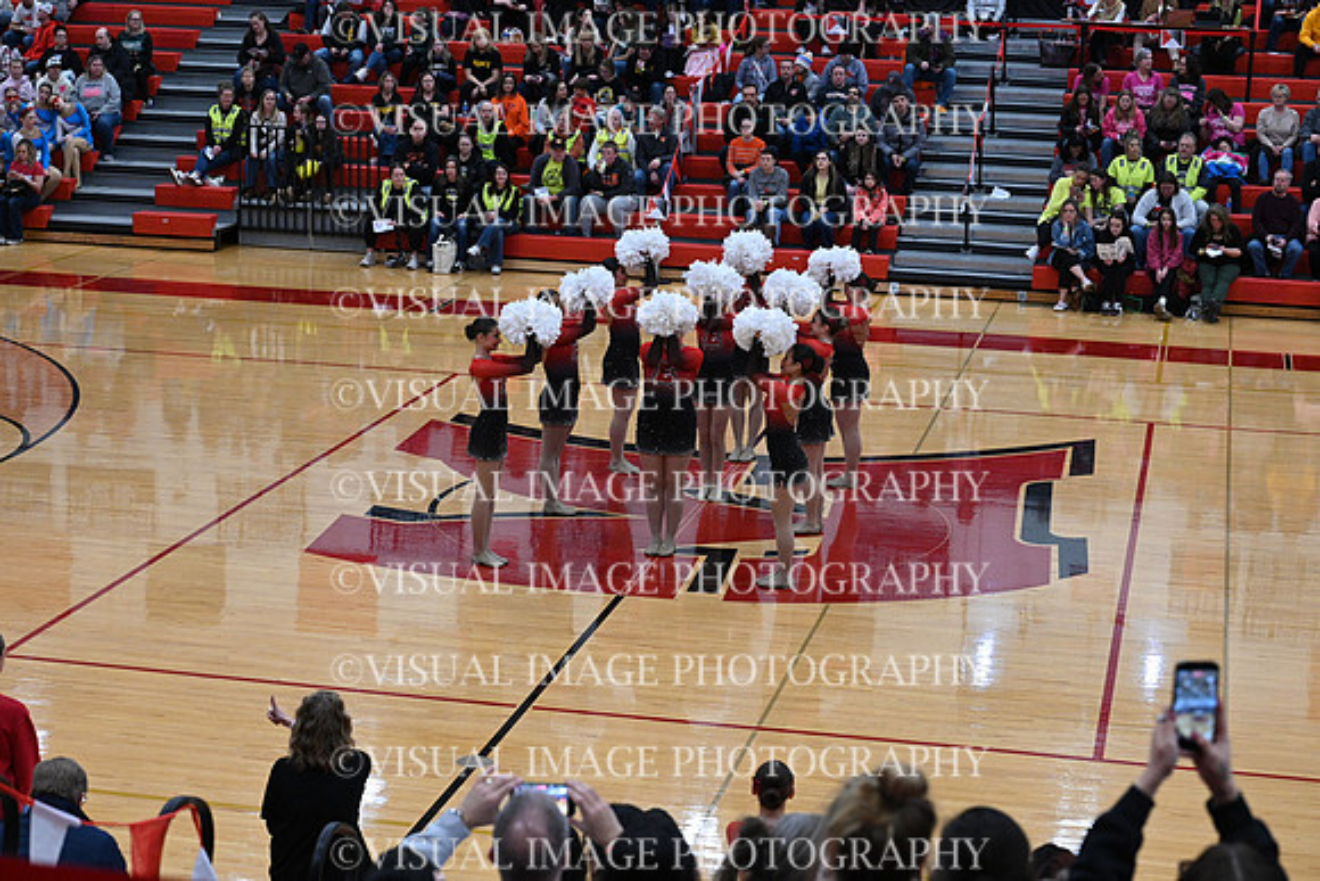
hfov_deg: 28.8
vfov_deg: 19.5
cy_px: 440
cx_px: 660
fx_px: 2567
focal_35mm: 70
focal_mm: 70
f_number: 4
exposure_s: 1/400
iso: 4000
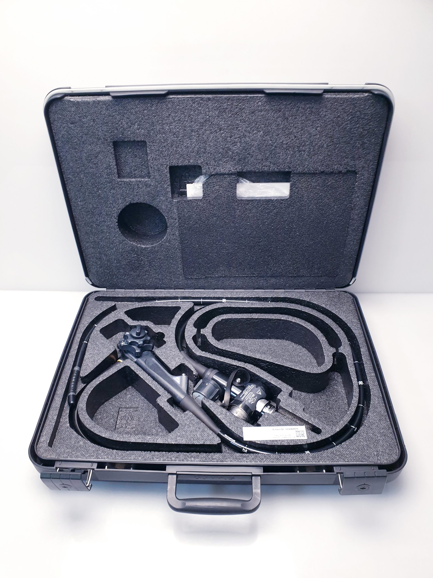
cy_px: 289
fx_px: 434
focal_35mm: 26
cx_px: 216
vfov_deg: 67.3
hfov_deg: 53.1
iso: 100
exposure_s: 1/50
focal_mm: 4.3
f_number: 2.4
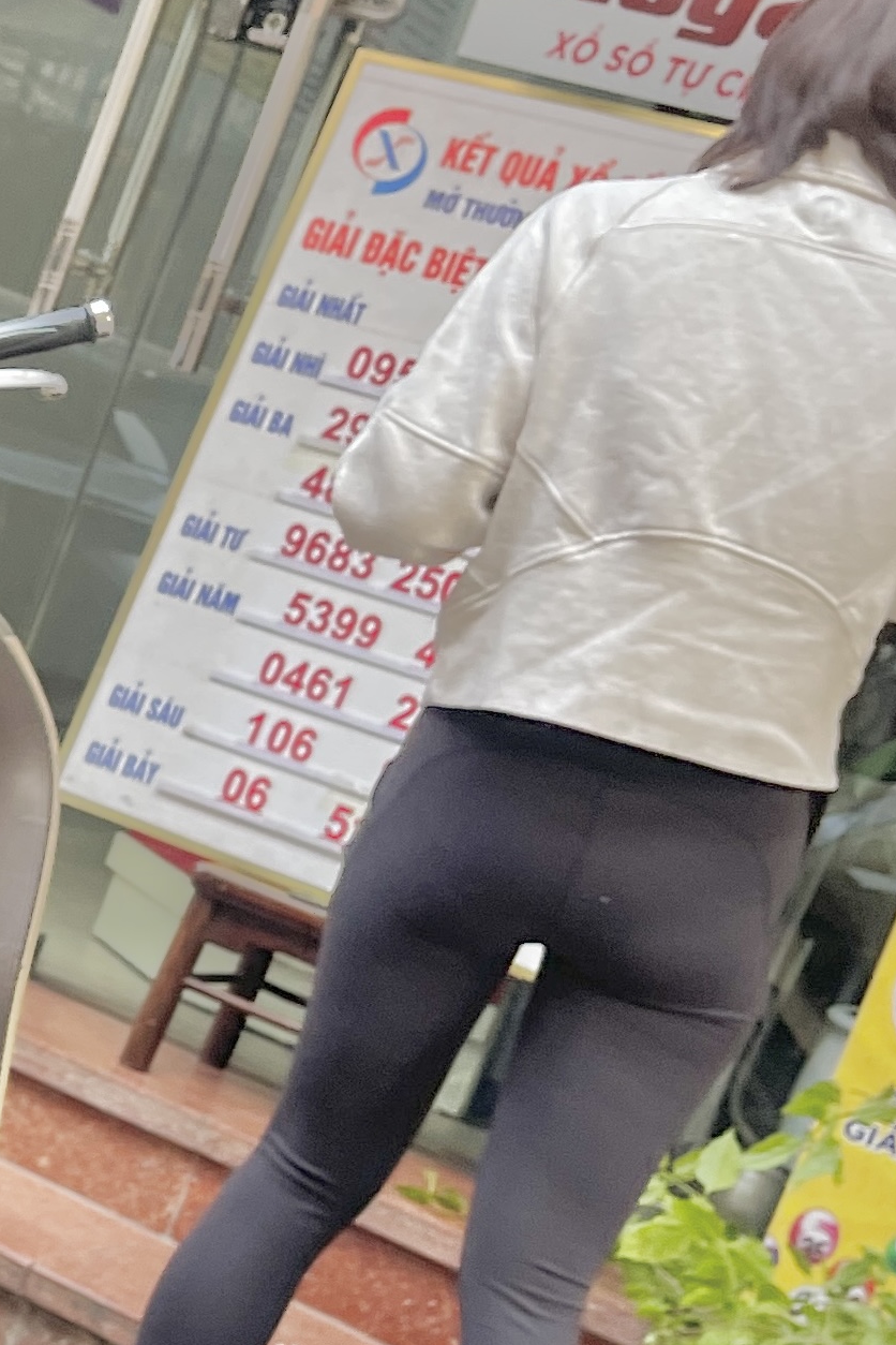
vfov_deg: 52.9
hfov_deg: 36.5
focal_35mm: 36
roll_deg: -16.5
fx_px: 1344
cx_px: 302
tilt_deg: -9.4
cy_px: 787
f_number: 1.6
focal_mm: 5.1
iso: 32
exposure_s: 1/171
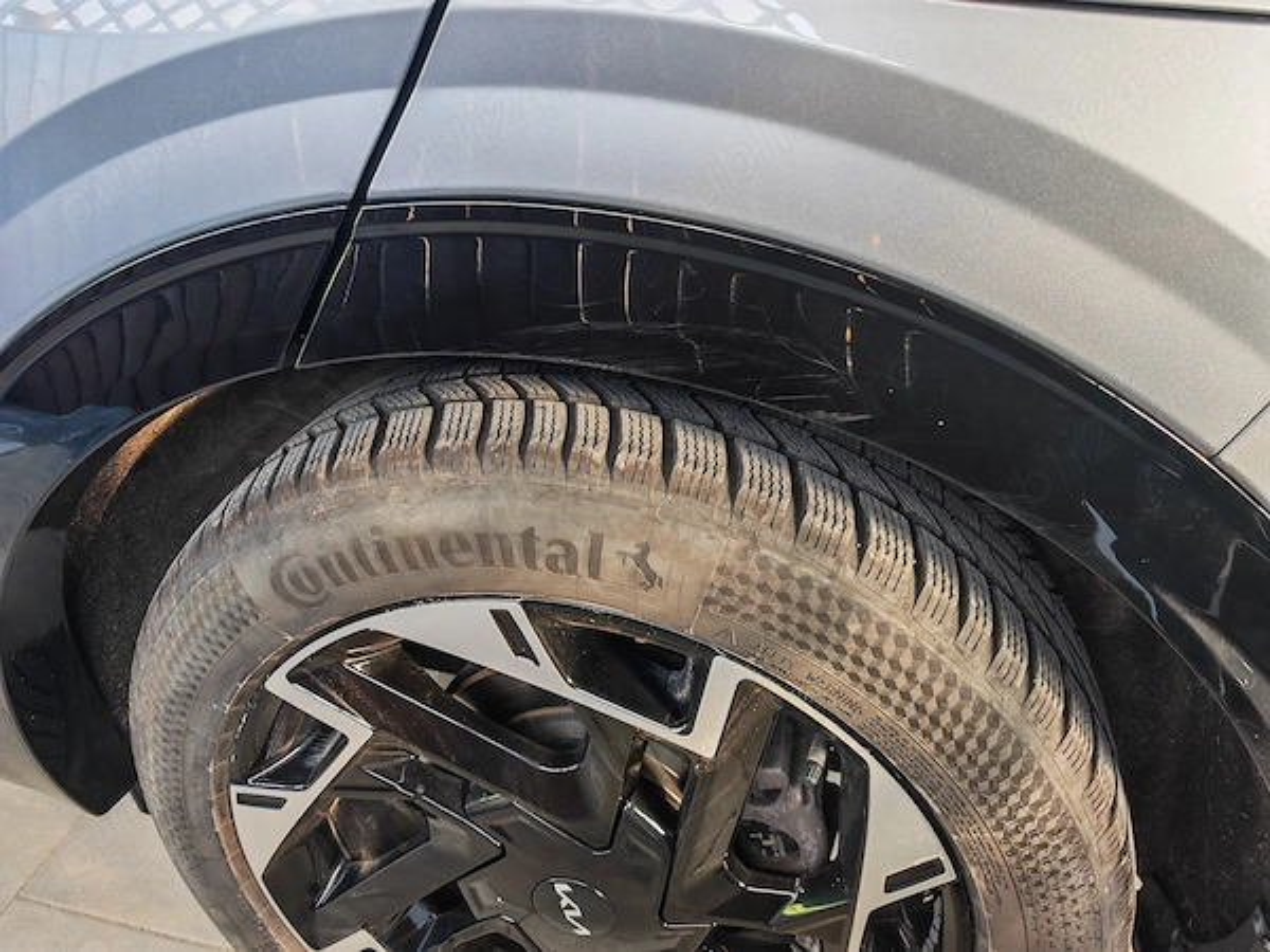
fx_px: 881
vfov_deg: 56.8
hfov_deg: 71.6
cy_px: 476
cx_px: 635
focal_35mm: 24
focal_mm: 6.83
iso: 200
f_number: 2
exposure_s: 1/100
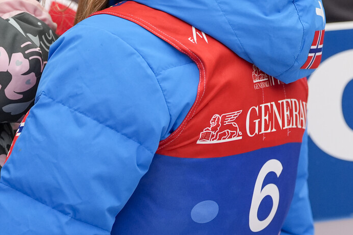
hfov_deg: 8.1
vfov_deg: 5.4
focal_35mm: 253
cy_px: -31
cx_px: 89
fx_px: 2482
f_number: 3.5
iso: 1250
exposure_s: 1/2000
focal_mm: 109
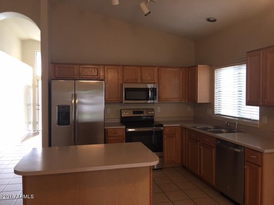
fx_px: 230
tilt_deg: -2.0
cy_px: 102
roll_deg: +0.2
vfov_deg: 48.2
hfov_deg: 61.7
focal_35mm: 29
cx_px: 137
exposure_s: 1/15
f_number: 2.2
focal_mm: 4.15
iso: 40
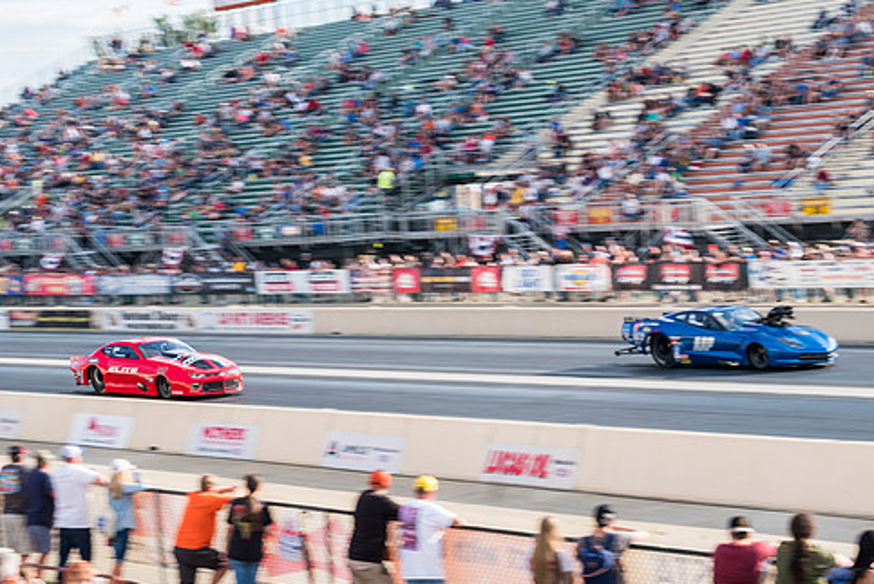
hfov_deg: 22.6
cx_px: 409
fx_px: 2187
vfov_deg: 15.2
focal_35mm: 90
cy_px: 305
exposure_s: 1/200
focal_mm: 50
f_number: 9
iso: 400
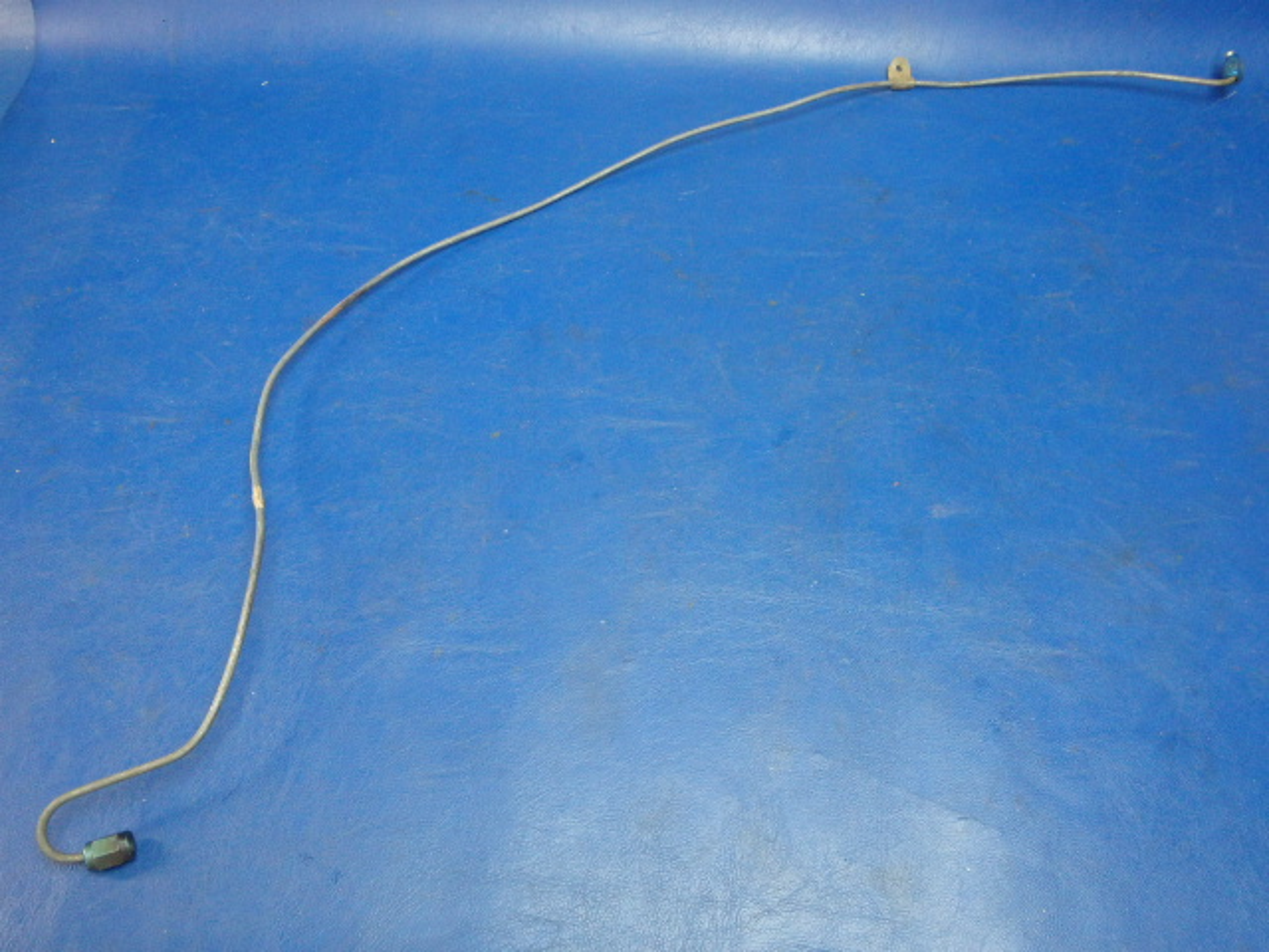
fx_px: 1026
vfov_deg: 49.7
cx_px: 634
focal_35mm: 28
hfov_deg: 63.4
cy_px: 476
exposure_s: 1/30
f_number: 3.9
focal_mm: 5
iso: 640
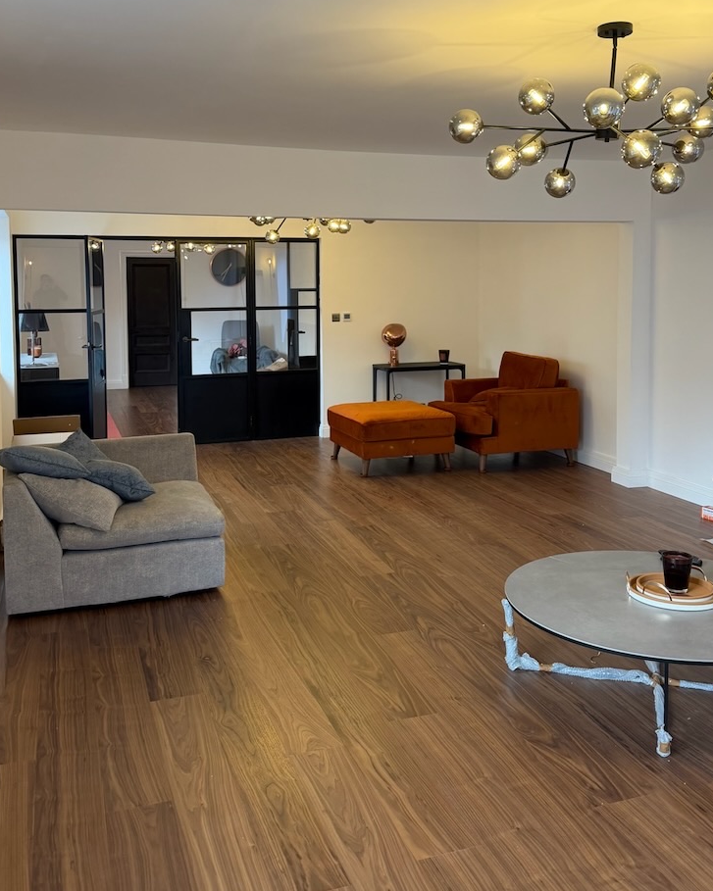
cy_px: 334
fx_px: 871
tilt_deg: -3.9
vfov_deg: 53.6
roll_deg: -0.1
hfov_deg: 44.5
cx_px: 366
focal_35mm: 33
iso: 160
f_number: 1.78
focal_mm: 6.76
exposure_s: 1/100
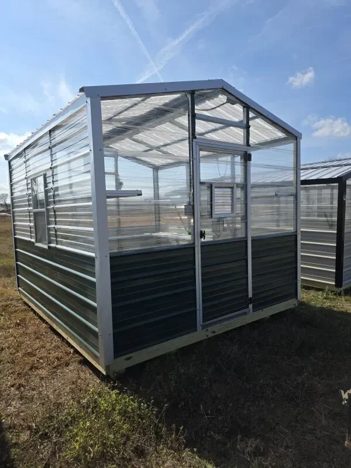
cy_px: 234
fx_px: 311
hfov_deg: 58.9
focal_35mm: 23
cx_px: 176
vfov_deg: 73.9
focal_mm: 6.3
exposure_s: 1/7061
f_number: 1.7
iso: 80
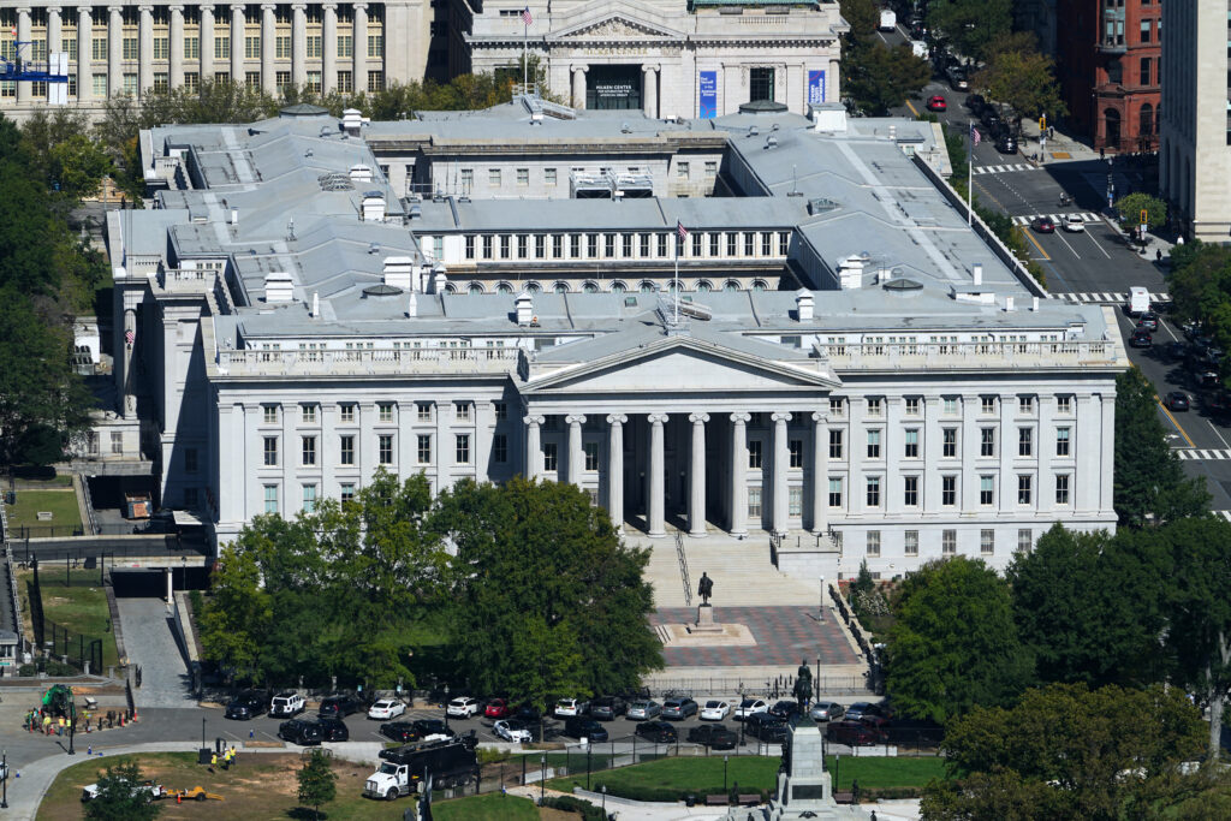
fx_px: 9575
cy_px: 410
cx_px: 616
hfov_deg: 7.4
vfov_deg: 4.9
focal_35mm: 280
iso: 125
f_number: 5.6
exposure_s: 1/1600
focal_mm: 280
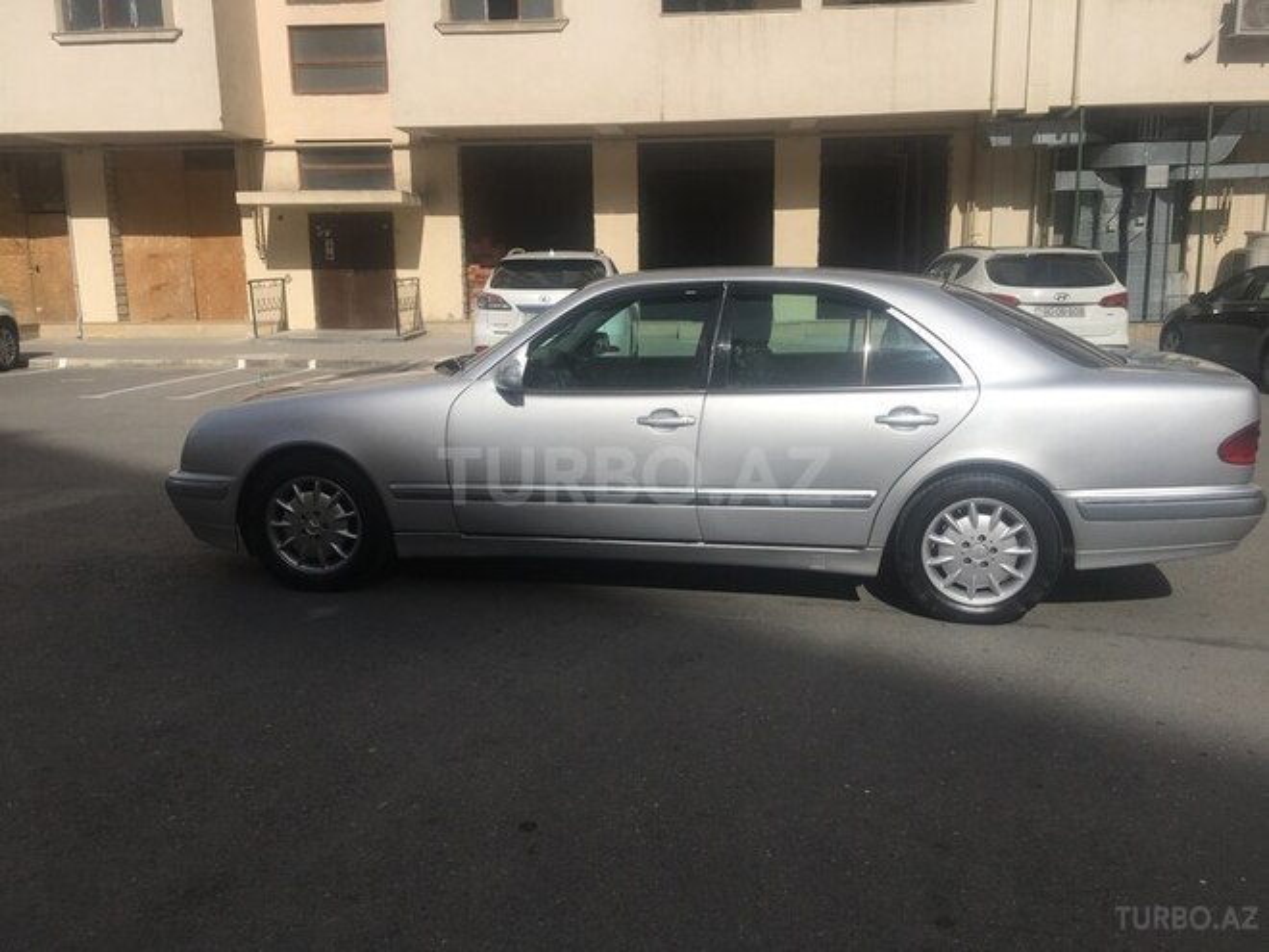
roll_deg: +0.8
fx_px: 1063
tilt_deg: -10.9
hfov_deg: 61.7
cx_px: 634
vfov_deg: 48.2
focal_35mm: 29
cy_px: 476
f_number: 2.2
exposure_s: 1/3205
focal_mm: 4.15
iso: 25
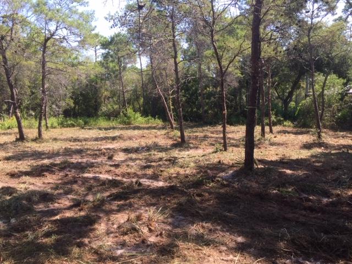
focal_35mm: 29
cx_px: 176
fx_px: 295
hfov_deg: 61.7
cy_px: 132
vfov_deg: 48.2
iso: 32
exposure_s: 1/471
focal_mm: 4.15
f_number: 2.2
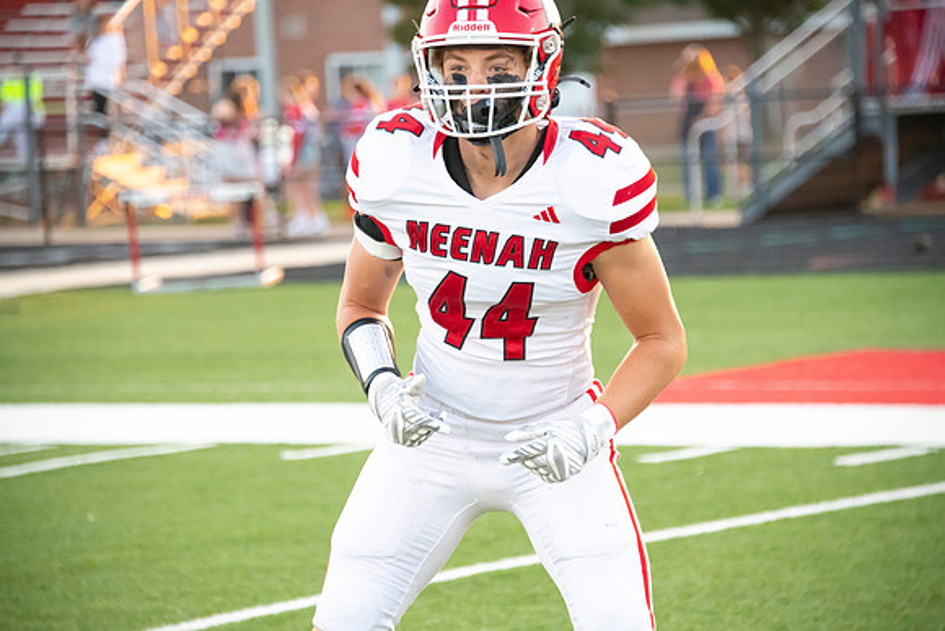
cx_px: 472
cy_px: 316
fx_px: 5251
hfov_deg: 10.3
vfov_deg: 6.9
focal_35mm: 200
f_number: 5.6
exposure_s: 1/800
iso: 4000
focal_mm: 200
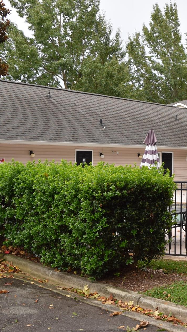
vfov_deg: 35.5
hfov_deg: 18.8
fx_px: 519
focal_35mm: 59
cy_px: 165
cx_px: 249
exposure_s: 1/125
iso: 400
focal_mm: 23
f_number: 5.6
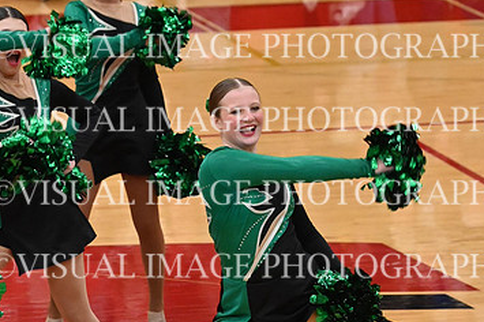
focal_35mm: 368
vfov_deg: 3.7
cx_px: 253
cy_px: 229
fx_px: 4943
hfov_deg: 5.6
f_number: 4
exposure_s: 1/400
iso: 8000
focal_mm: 150
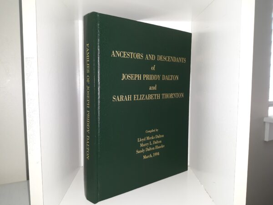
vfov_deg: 49.7
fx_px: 221
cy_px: 102
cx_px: 136
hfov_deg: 63.4
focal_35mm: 28
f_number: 1.7
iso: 40
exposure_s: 1/40
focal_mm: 3.7
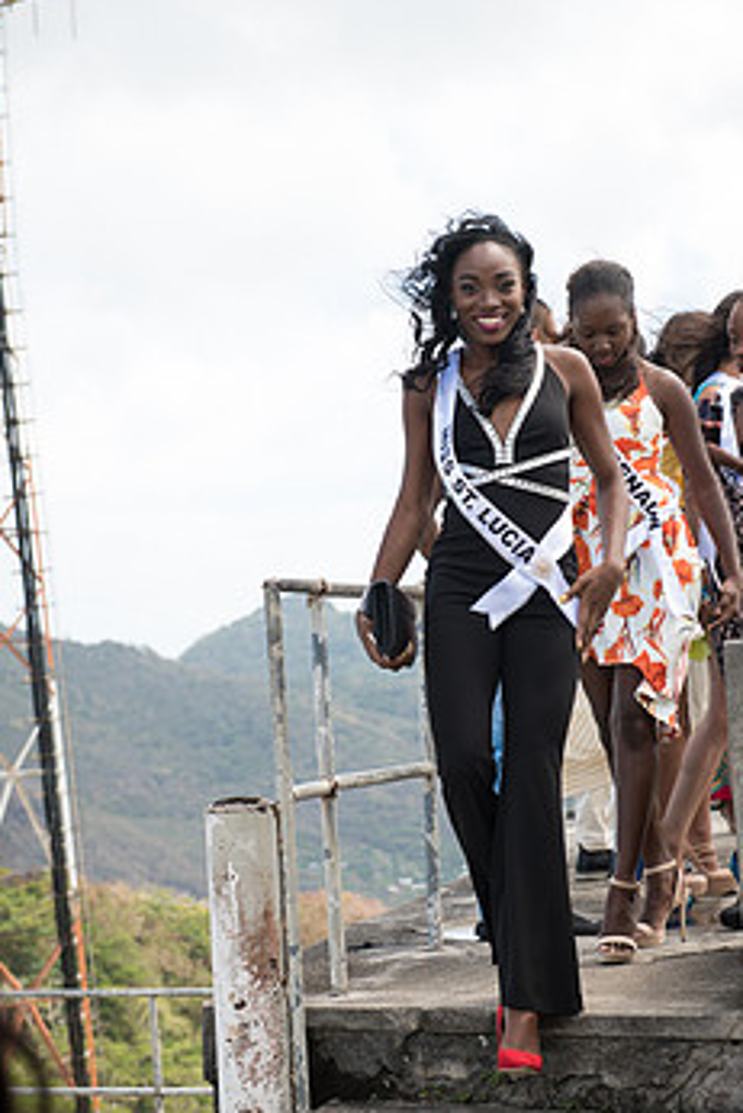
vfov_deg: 22.4
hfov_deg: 15.0
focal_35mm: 91
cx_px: 434
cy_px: 563
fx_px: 2814
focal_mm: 70
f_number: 5.6
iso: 72
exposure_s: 1/160
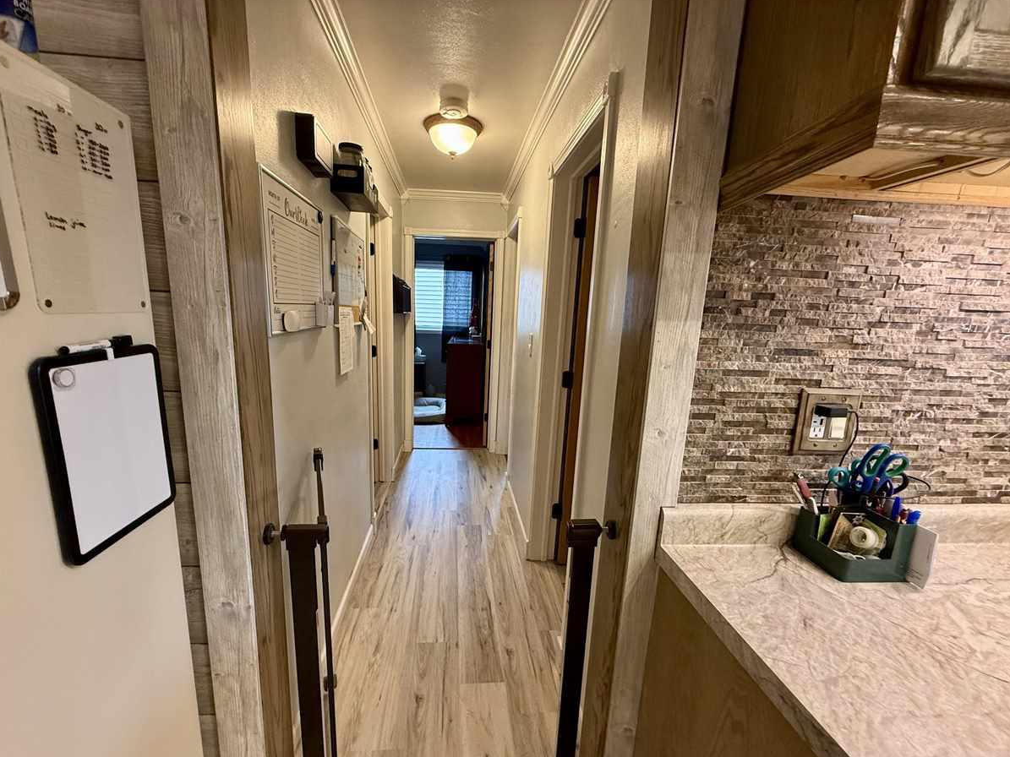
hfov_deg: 98.1
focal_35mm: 15
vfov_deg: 81.7
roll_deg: -1.5
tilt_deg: -10.9
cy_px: 400
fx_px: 438
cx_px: 487
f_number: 2.2
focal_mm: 2.22
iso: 320
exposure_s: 1/60
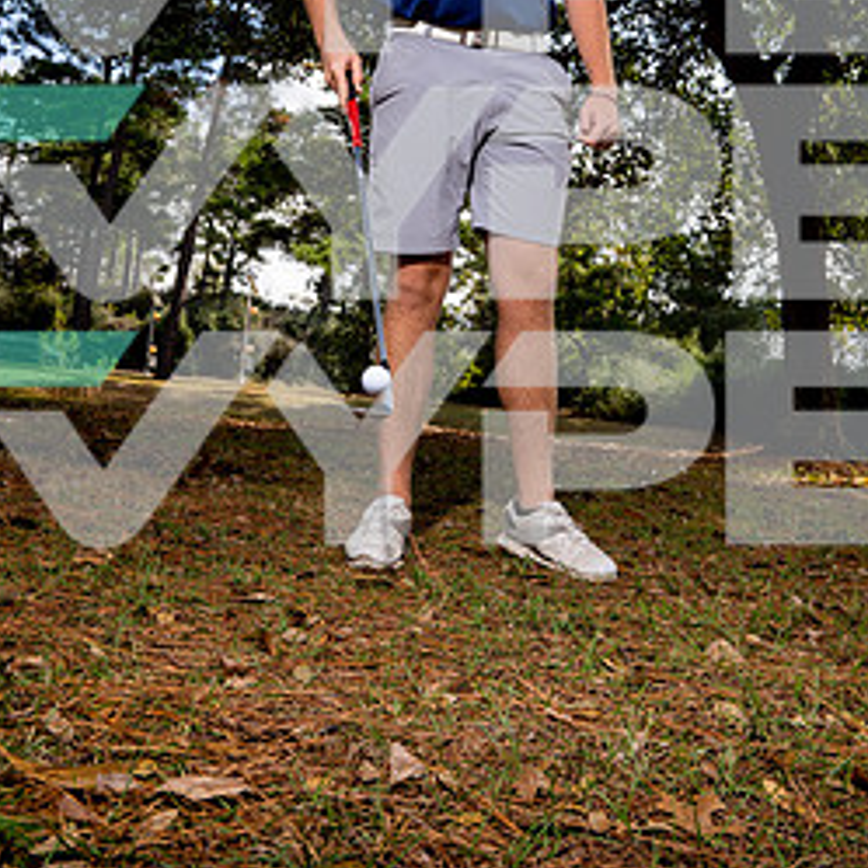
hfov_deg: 39.2
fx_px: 1220
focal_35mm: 43
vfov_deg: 38.0
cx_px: 450
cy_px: 195
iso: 160
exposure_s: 1/250
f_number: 8
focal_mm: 28
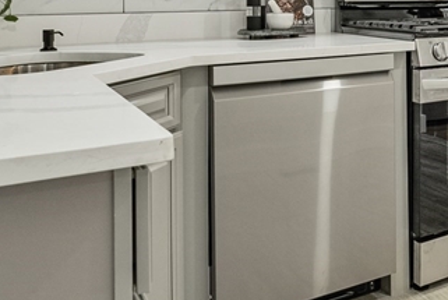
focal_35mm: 53
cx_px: 461
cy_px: -11
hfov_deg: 34.0
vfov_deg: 24.4
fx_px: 655
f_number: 9
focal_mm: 16.5
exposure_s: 1/10
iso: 320
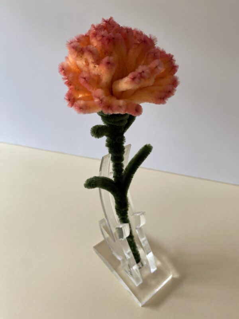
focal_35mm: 26
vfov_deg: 67.3
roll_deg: +1.5
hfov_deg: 53.1
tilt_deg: -35.4
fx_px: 239
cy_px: 160
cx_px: 120
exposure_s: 1/121
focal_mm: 4.25
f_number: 1.8
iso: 125
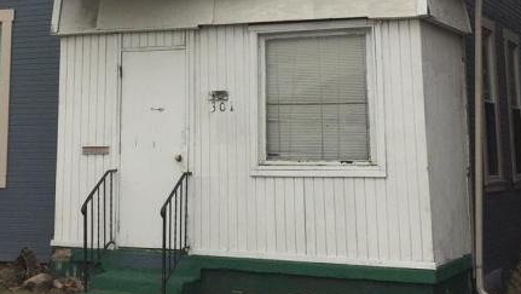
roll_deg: -0.9
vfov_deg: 15.6
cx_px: 172
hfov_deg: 28.0
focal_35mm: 75
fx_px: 1037
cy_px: -41
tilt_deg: +10.4
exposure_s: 1/507
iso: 32
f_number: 2.2
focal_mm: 4.15
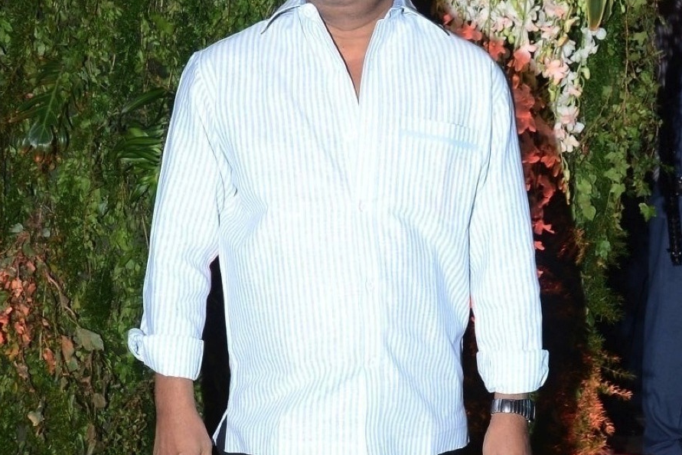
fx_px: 1383
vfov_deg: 18.6
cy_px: 338
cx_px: 332
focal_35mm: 73
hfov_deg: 27.7
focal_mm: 24
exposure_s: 1/125
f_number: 7.1
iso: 500
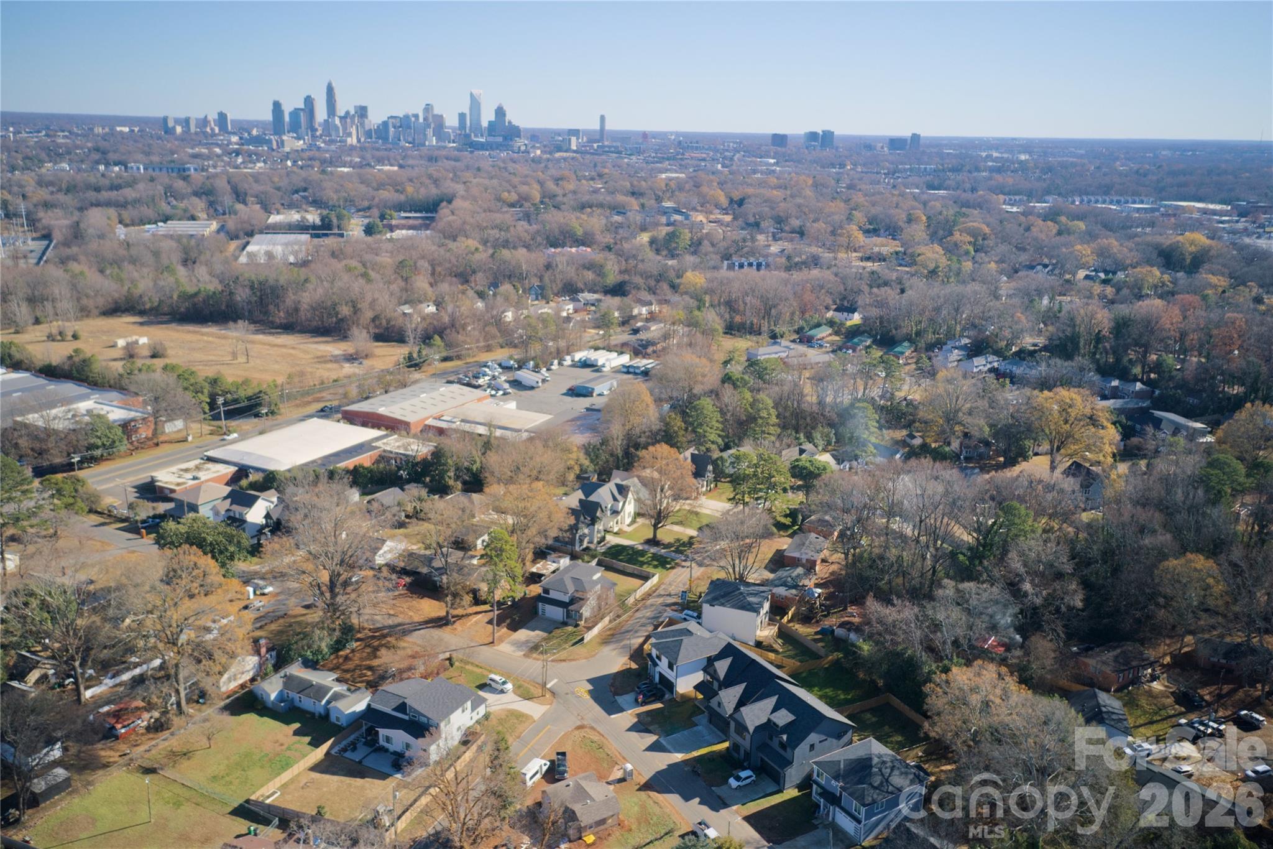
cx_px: 636
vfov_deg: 46.4
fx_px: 990
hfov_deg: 65.5
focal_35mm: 28
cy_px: 424
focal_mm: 10.3
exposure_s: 1/120
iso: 100
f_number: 3.5
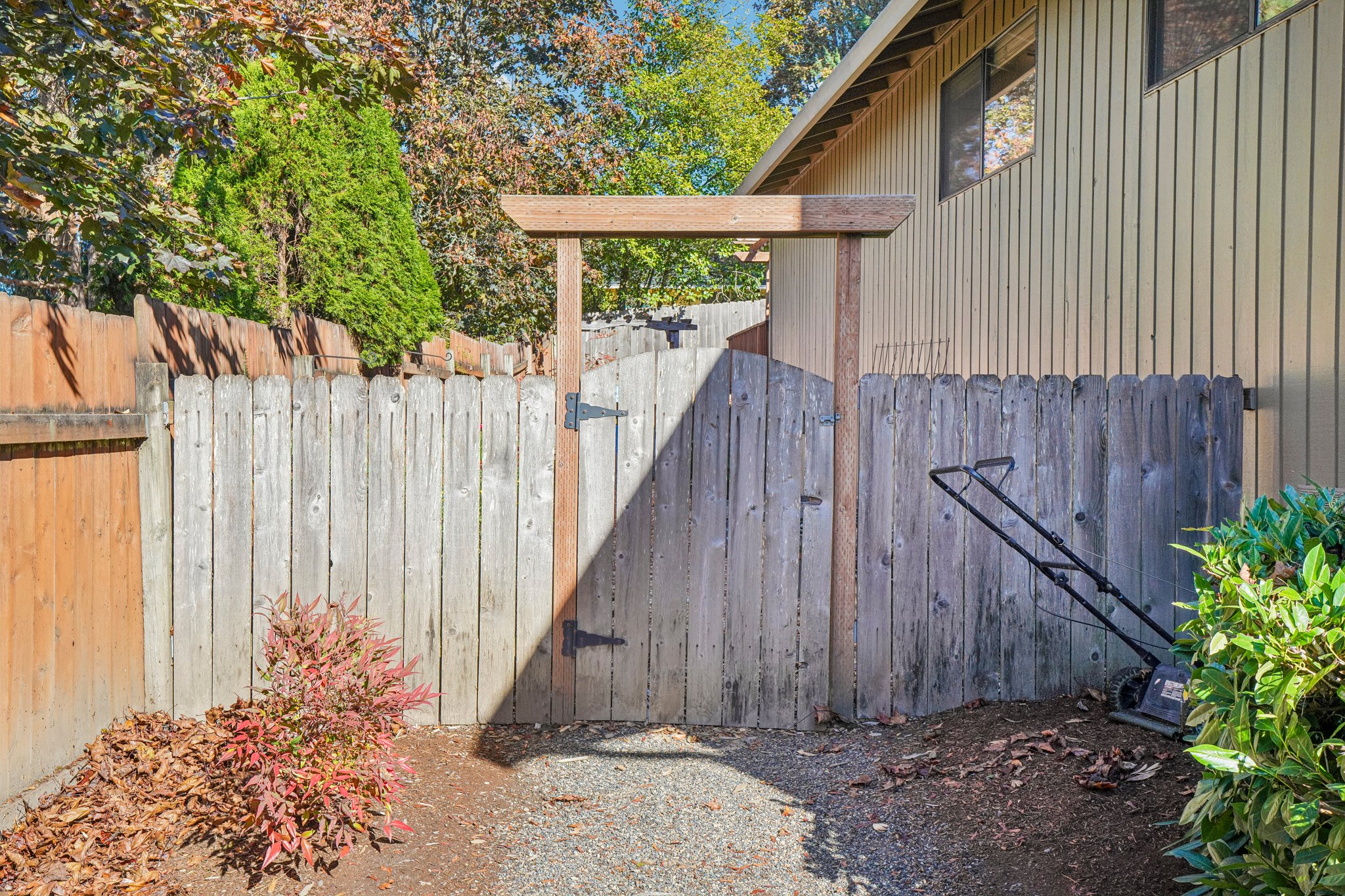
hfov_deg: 54.4
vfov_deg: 37.8
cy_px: 448
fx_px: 1307
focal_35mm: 35
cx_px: 672
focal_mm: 35
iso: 400
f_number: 8
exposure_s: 1/500
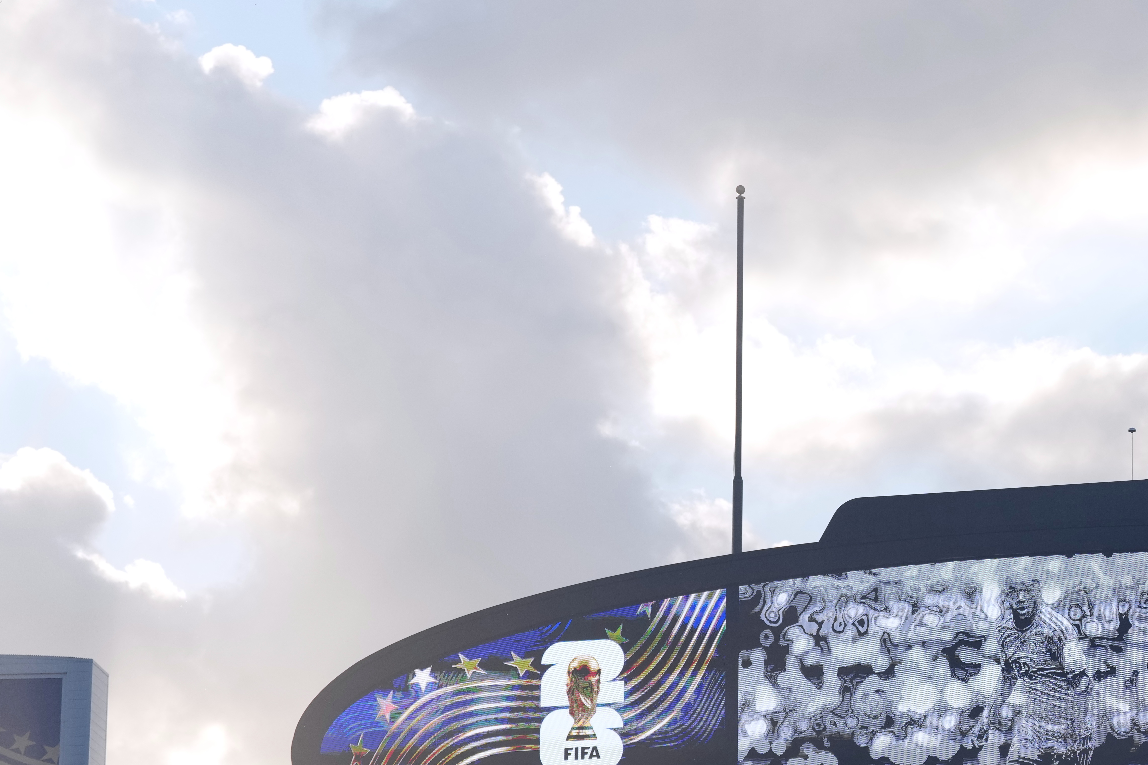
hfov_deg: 12.4
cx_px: 1067
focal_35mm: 164
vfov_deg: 8.3
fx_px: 5230
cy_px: 662
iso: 640
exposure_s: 1/6400
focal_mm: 87
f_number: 2.8
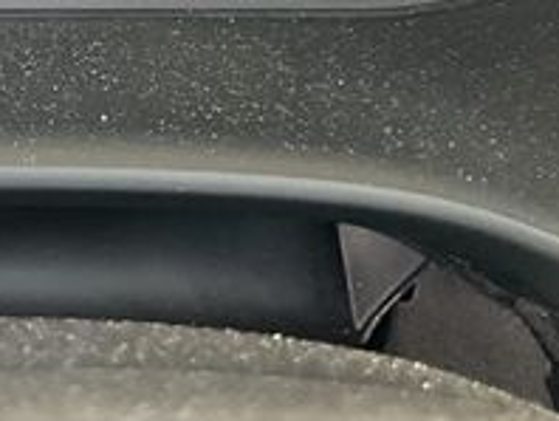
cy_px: -283
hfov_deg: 16.0
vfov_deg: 11.9
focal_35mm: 117
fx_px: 1892
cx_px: -144
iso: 125
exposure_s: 1/50
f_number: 1.8
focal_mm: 3
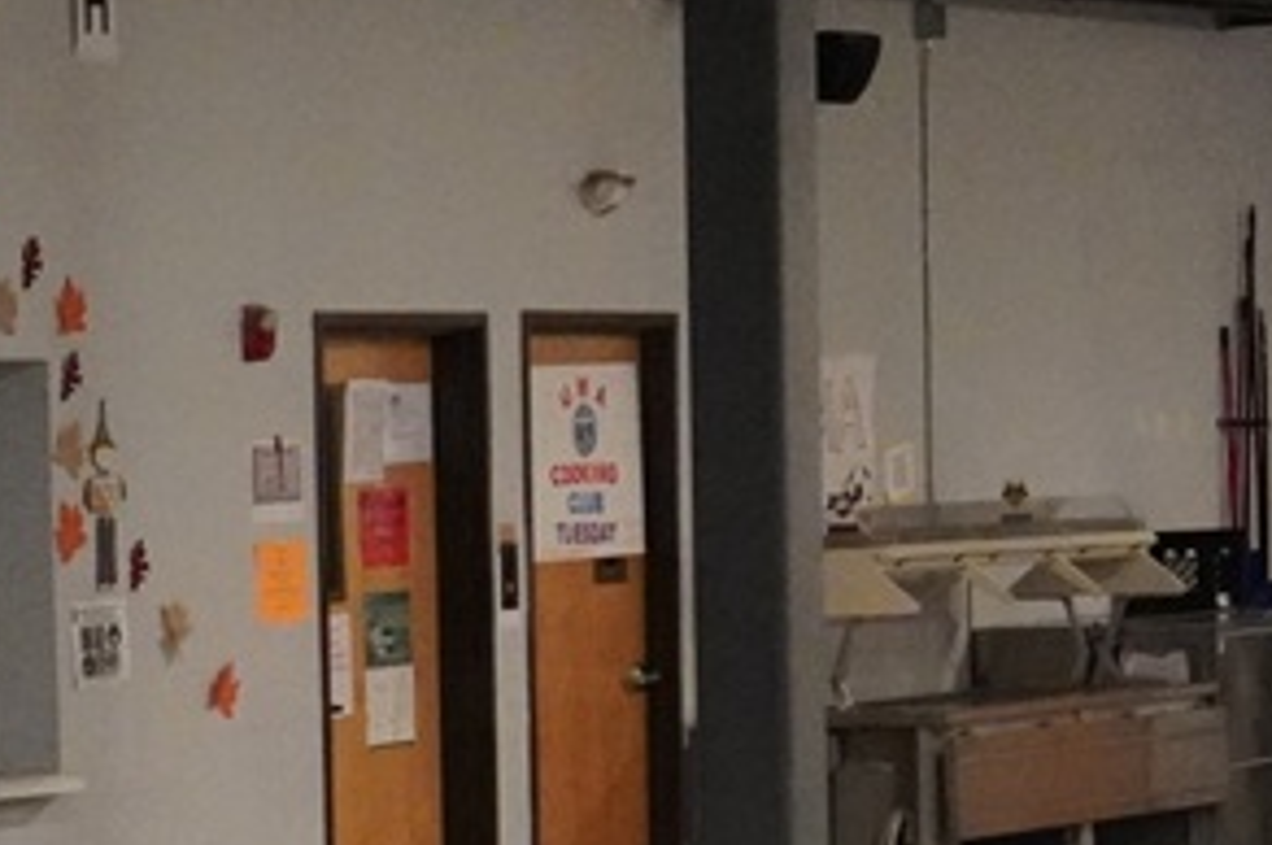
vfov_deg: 7.4
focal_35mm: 179
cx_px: -444
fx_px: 6320
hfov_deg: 11.2
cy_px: 1485
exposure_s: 1/50
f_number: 4.5
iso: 6400
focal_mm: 29
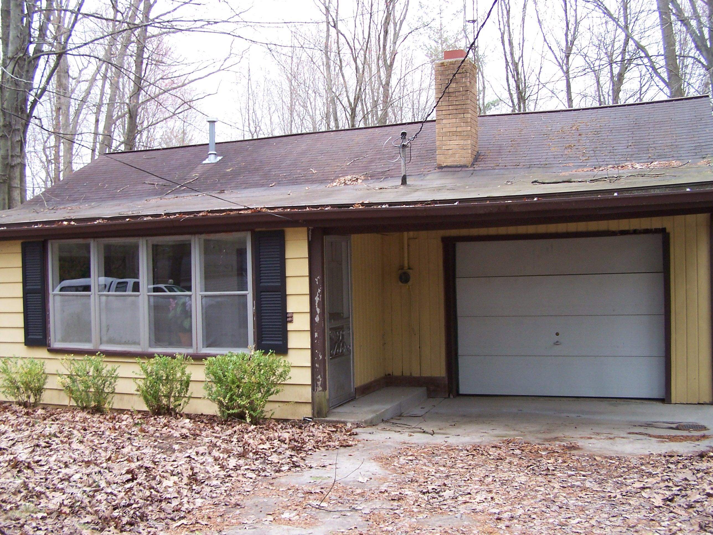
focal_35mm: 38
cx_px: 356
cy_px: 268
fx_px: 783
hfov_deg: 49.0
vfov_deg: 37.7
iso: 80
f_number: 2.8
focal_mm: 6.3
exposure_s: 1/100
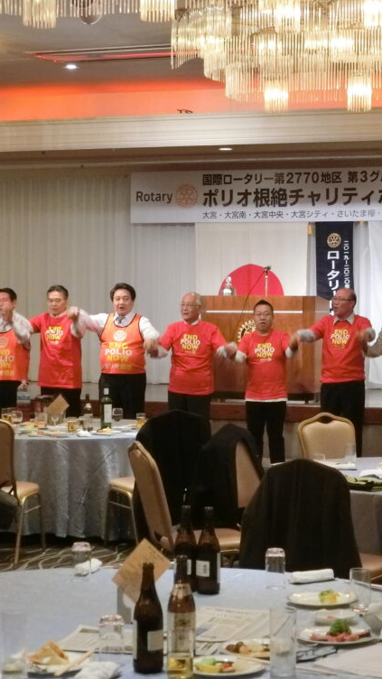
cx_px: 292
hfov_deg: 13.5
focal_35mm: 89
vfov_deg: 23.9
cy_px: 345
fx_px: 1603
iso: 1000
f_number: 3.8
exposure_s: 1/60
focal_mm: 12.8
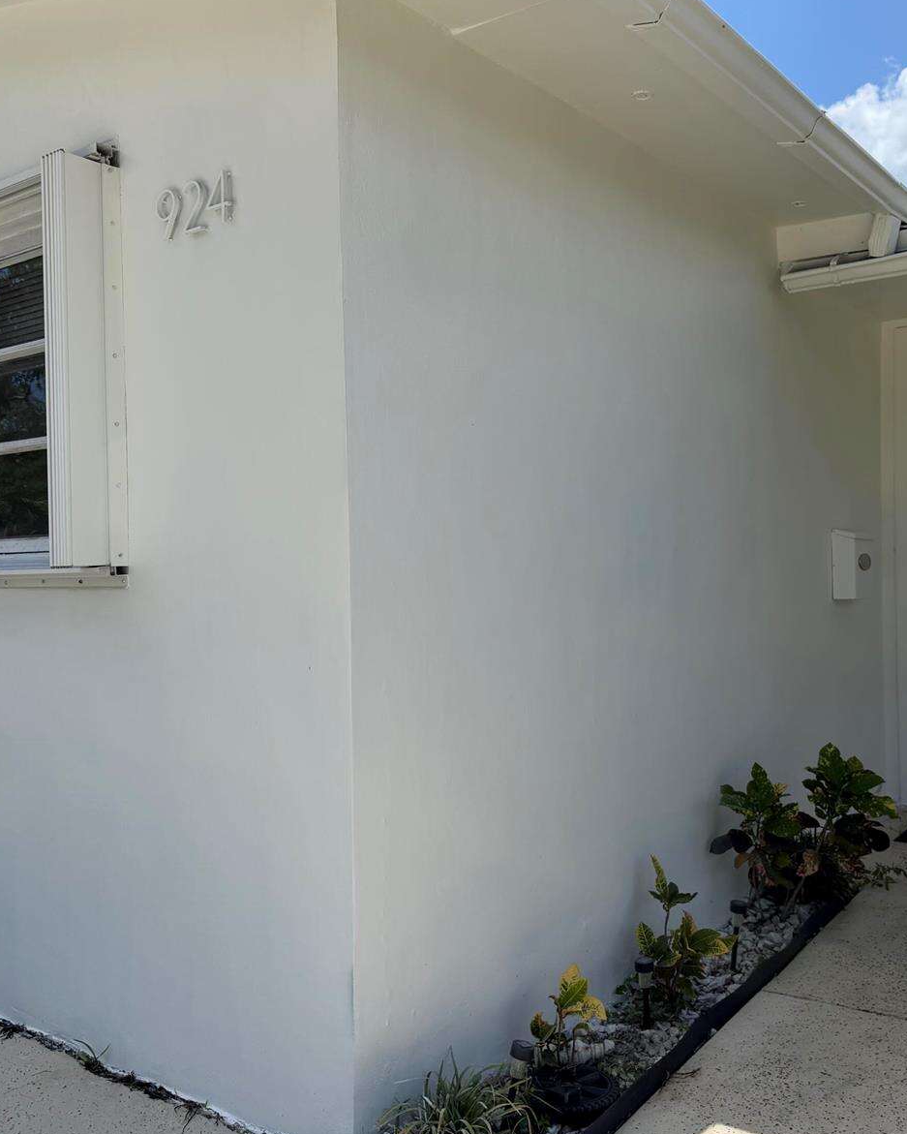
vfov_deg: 55.7
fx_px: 1074
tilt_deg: -0.6
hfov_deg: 45.6
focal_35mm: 32
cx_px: 530
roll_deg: +0.8
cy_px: 559
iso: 100
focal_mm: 6.76
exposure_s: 1/6173
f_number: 1.78
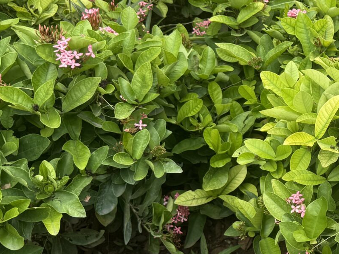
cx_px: 458
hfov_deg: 22.3
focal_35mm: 77
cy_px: 113
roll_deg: +2.0
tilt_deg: -37.0
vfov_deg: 19.1
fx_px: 754
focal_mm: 6.76
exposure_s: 1/1032
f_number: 1.78
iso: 80
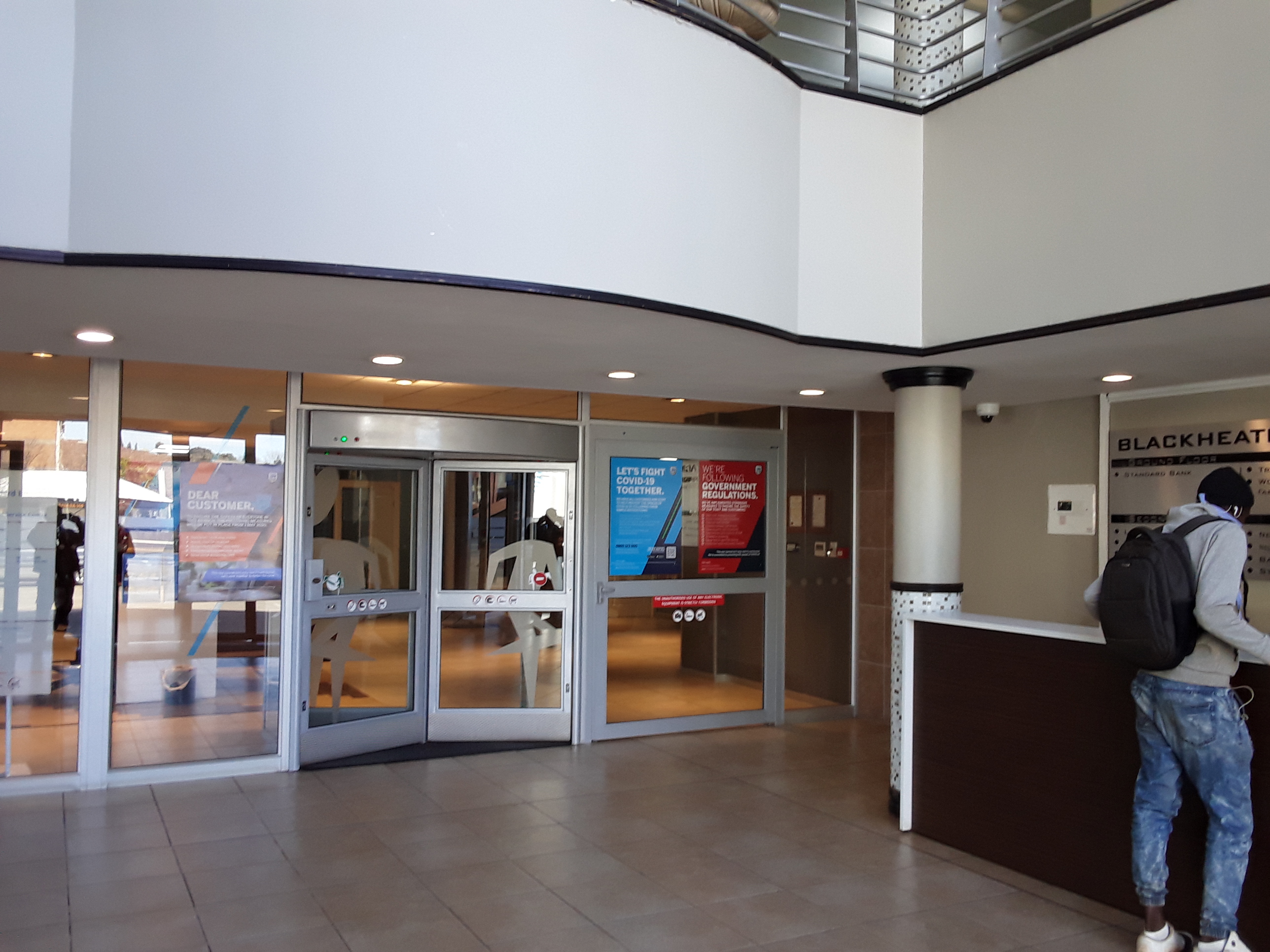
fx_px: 1101
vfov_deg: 46.8
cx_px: 635
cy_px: 476
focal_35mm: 30
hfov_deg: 60.0
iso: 50
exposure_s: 1/50
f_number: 1.9
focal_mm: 2.2
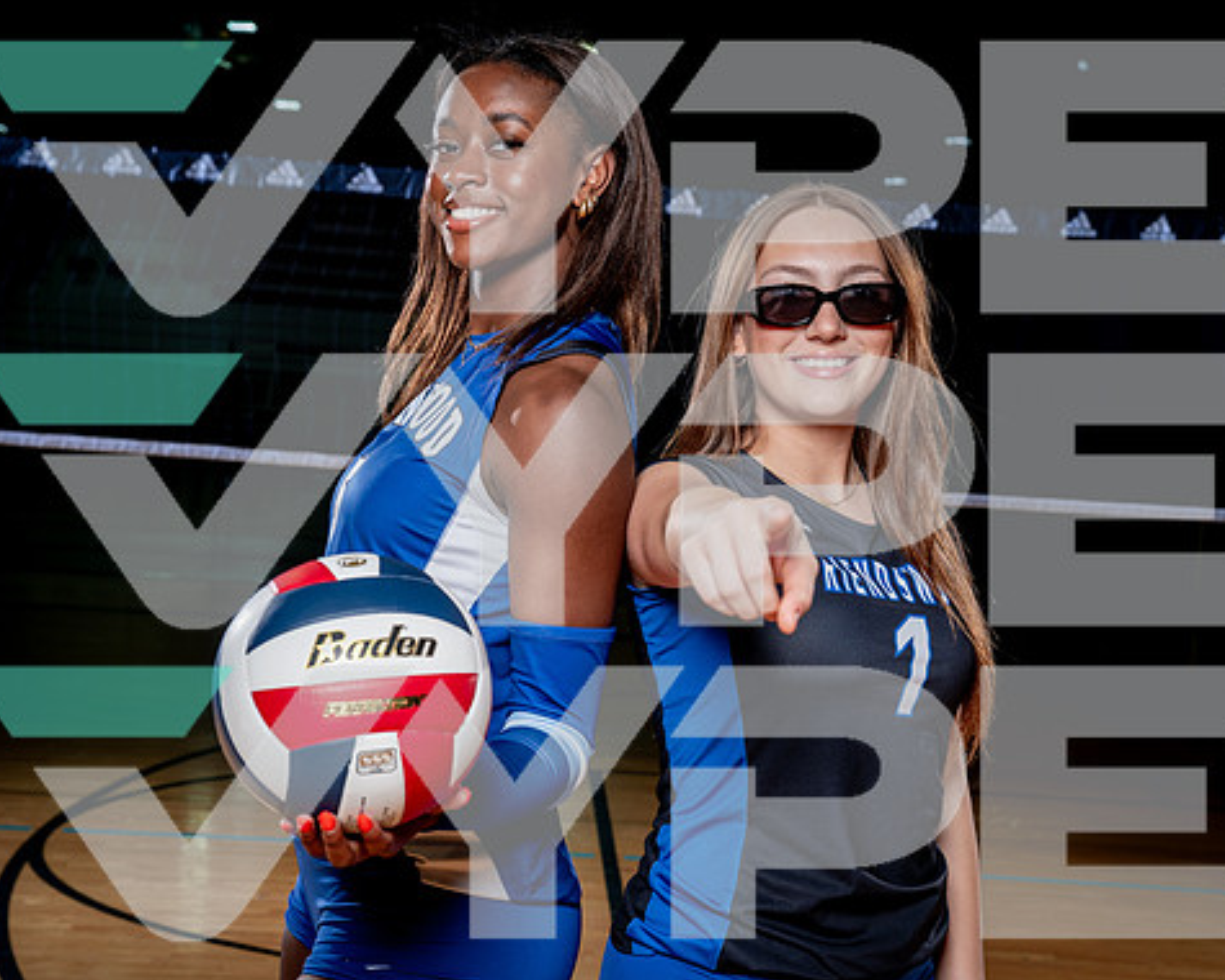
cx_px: 629
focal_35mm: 63
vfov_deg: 24.2
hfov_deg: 30.0
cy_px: 491
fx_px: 2284
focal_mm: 51
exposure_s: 1/250
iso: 250
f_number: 6.3
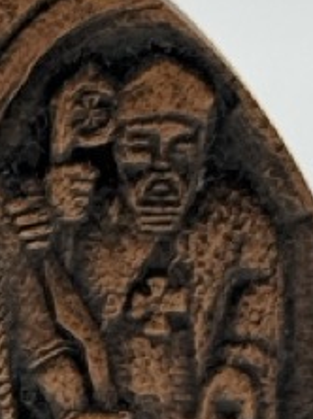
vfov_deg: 7.1
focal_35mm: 277
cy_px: 491
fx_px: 3346
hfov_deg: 5.3
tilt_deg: -20.4
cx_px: -273
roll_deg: +0.2
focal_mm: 6.76
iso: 64
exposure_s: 1/491
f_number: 1.78
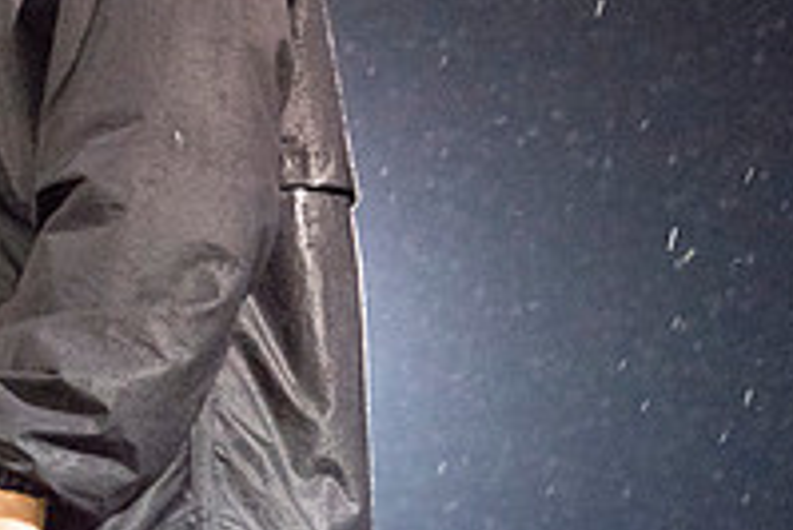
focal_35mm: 204
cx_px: -128
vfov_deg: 6.7
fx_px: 4497
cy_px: -197
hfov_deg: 9.9
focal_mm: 70
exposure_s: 1/320
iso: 5000
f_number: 5.6
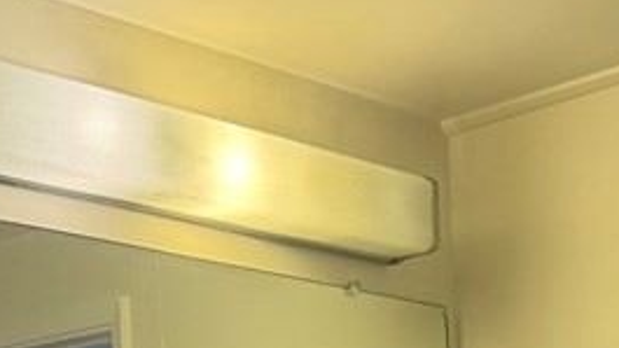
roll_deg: +1.5
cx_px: 610
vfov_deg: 11.0
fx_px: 1658
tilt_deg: -1.1
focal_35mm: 101
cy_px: 682
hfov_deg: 20.5
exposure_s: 1/210
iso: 200
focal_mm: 6.76
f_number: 1.78
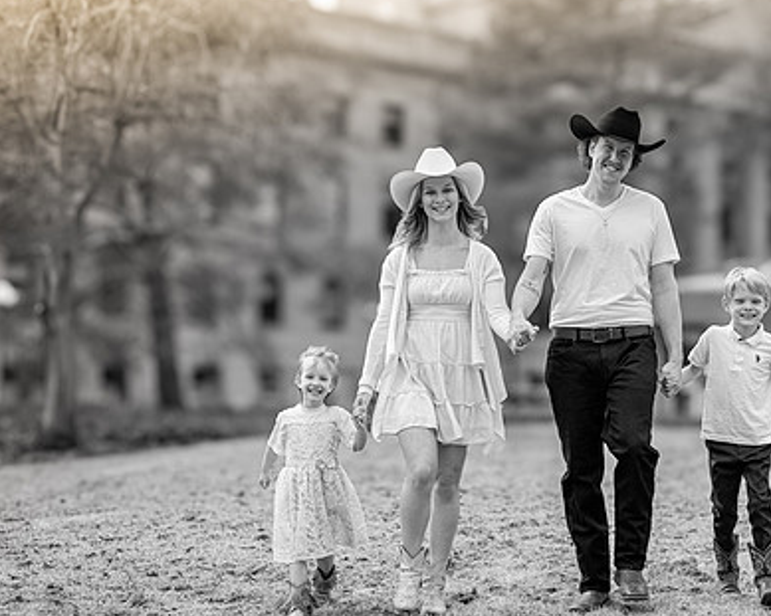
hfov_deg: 25.5
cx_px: 557
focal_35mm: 74
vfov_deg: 20.7
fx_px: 1688
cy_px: 376
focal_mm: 50
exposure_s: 1/2500
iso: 100
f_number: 2
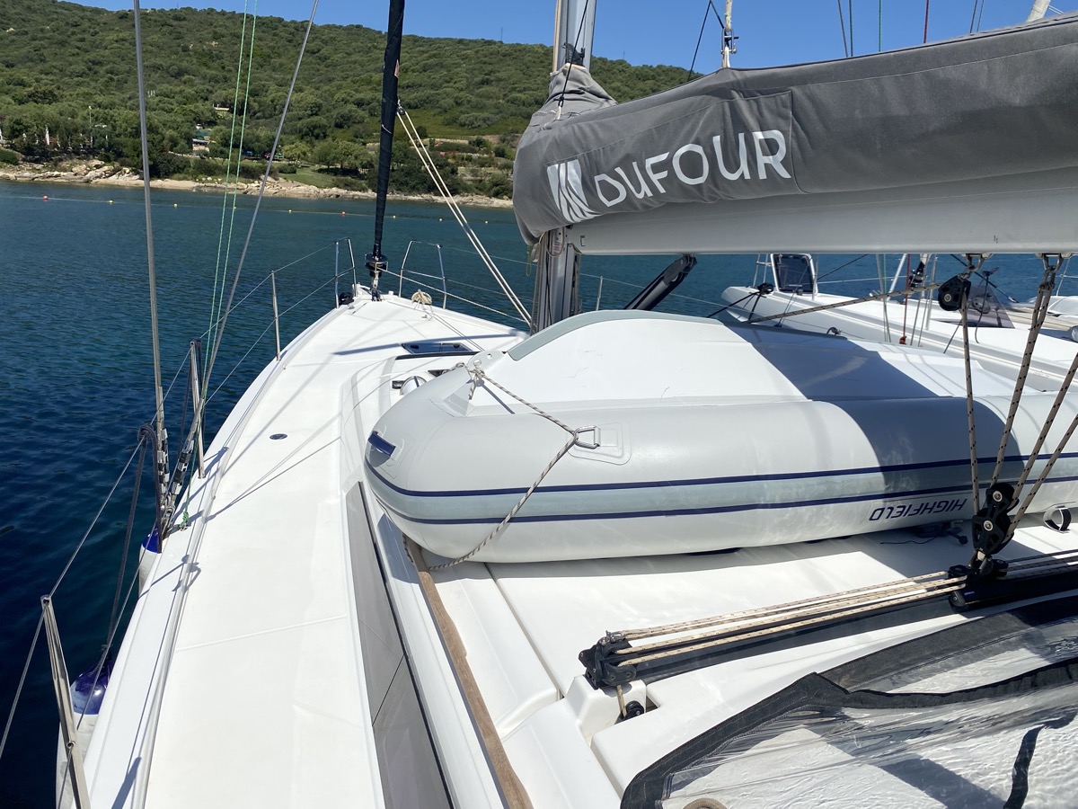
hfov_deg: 67.3
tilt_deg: -13.1
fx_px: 810
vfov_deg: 53.1
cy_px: 404
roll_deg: -4.3
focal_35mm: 26
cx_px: 539
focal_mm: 4.25
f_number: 1.8
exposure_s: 1/11494
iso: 32
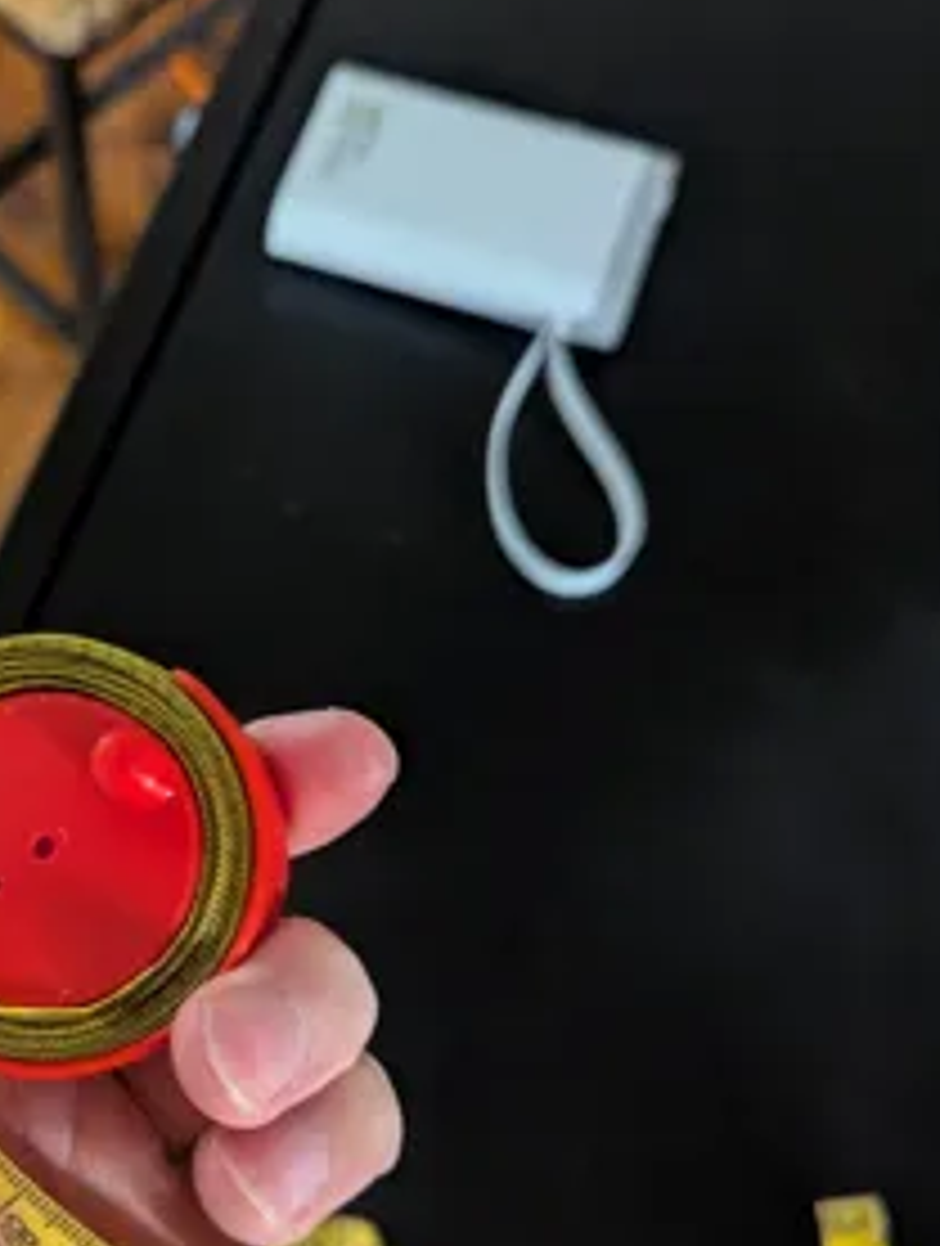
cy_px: 690
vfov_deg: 41.1
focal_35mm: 46
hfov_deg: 30.3
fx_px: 1659
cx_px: 94
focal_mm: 6.81
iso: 1855
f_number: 1.85
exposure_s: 1/38.7
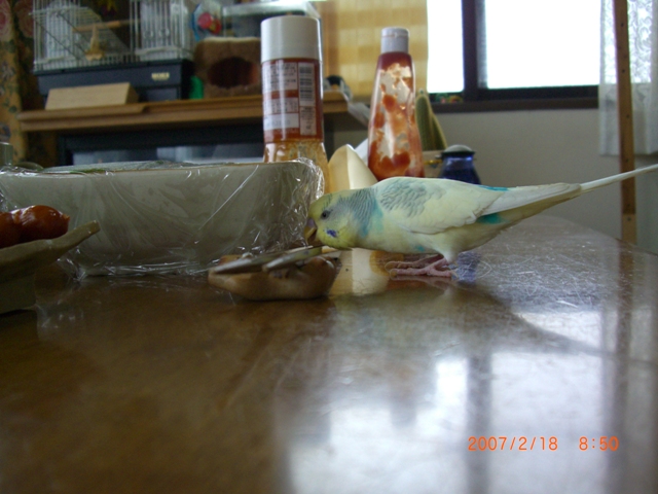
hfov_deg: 49.0
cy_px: 247
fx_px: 722
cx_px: 329
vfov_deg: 37.7
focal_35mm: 38
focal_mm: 7.9
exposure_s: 1/100
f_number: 2.8
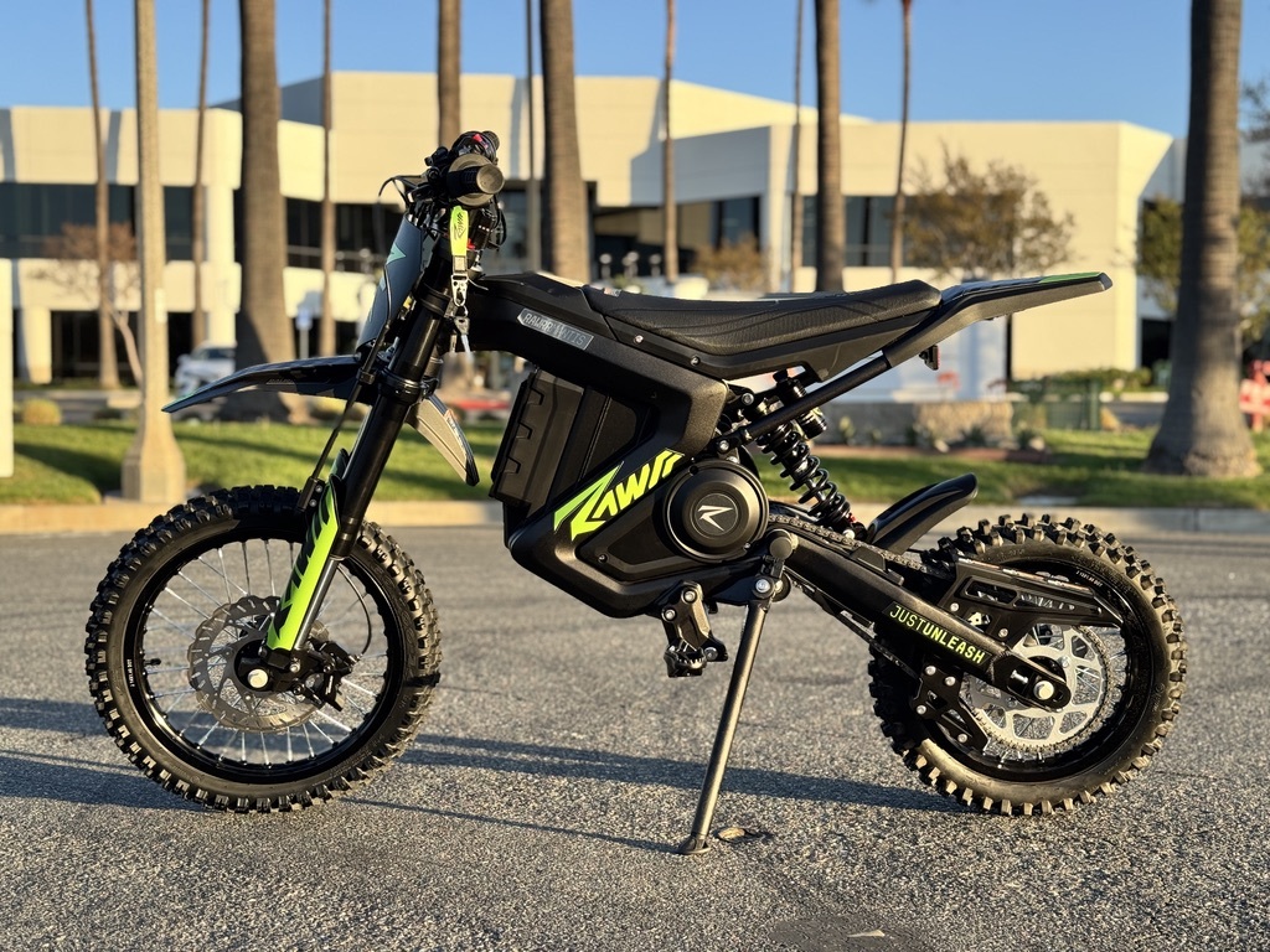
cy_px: 476
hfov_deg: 39.7
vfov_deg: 30.3
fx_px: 1761
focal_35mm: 48
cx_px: 635
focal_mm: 6.76
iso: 64
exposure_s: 1/756
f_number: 1.78
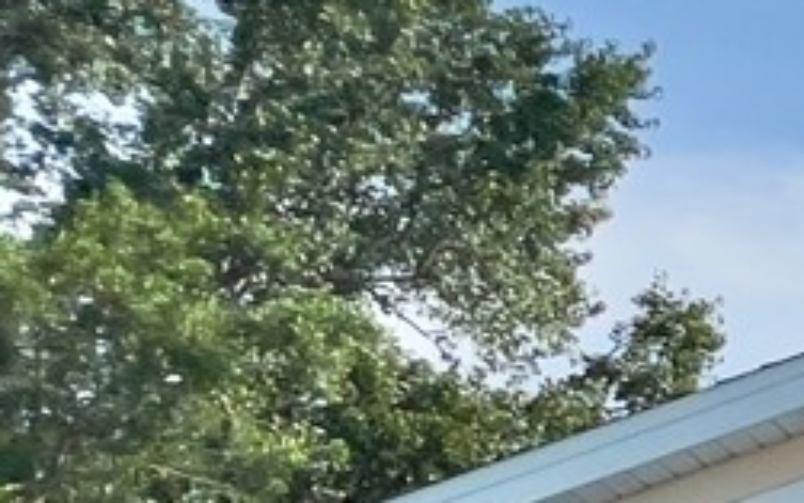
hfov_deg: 13.7
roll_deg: +1.4
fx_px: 1929
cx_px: 2082
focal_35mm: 88
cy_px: 801
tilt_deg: +6.4
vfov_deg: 13.8
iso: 32
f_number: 1.8
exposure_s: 1/2137
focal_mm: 1.57
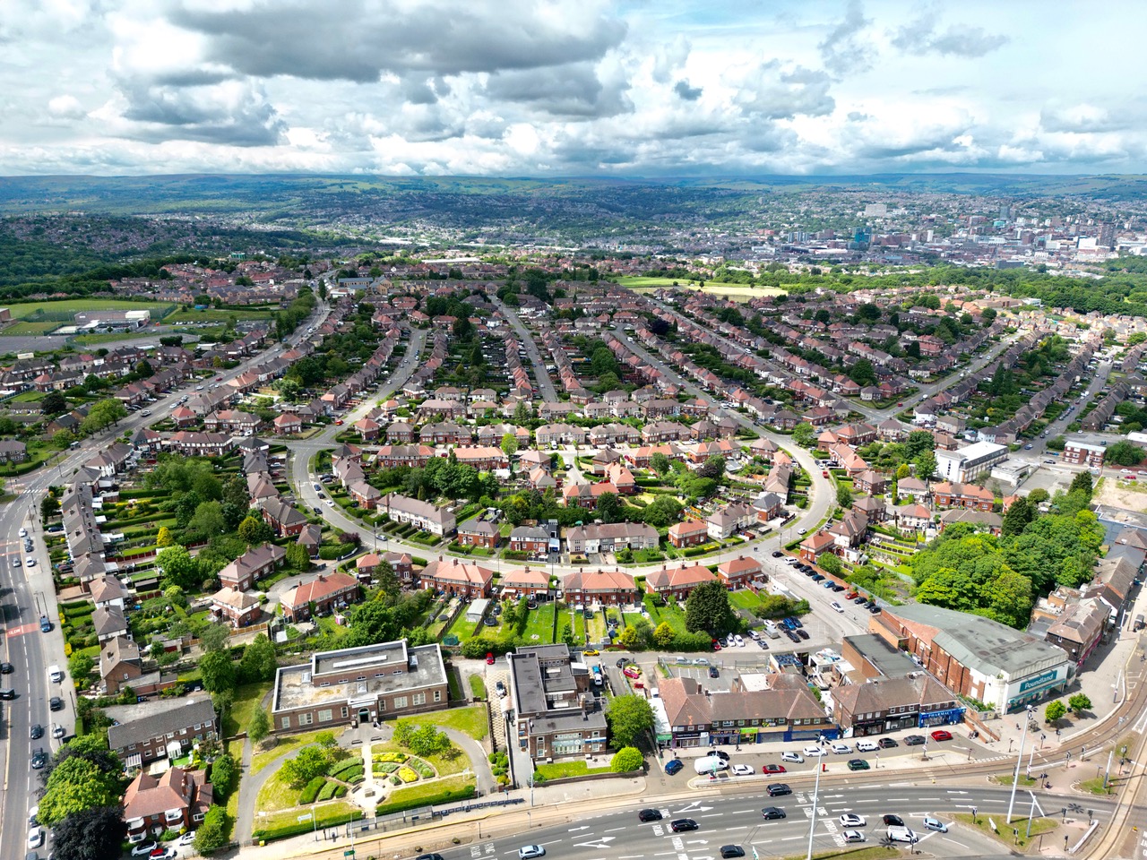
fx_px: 795
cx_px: 574
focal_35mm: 24
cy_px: 430
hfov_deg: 71.6
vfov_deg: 56.8
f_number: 1.7
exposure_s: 1/3200
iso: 200
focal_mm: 6.72
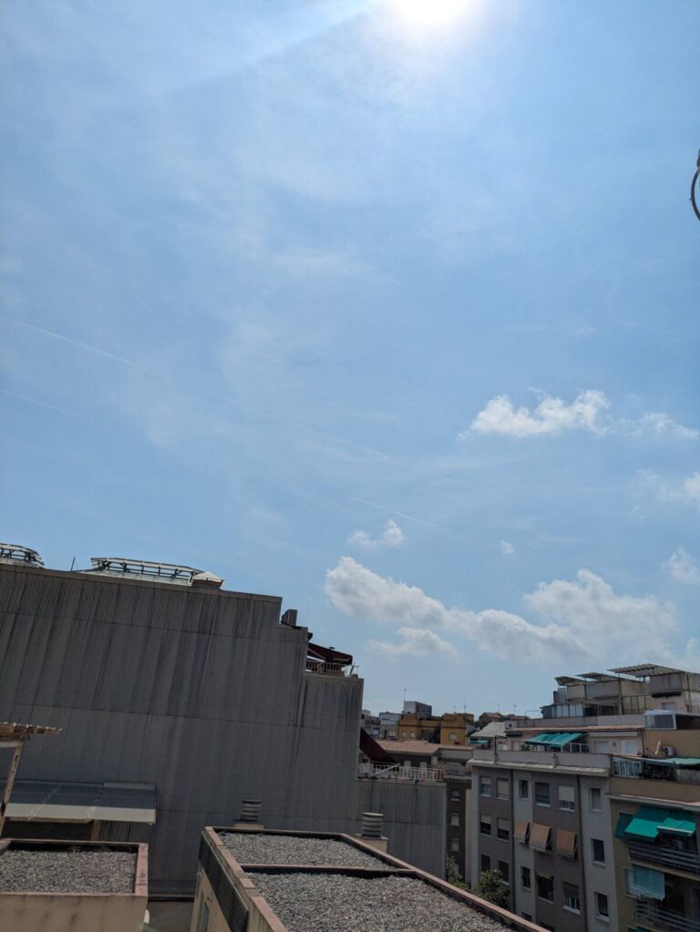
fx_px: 674
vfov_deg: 69.4
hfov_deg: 54.9
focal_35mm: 25
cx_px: 350
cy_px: 466
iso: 50
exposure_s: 1/14286
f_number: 1.89
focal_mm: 5.43
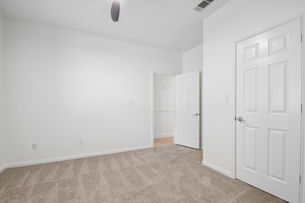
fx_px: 127
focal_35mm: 15
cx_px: 152
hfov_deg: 100.4
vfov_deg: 77.3
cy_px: 102
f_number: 8
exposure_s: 1/6
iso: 400
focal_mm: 10
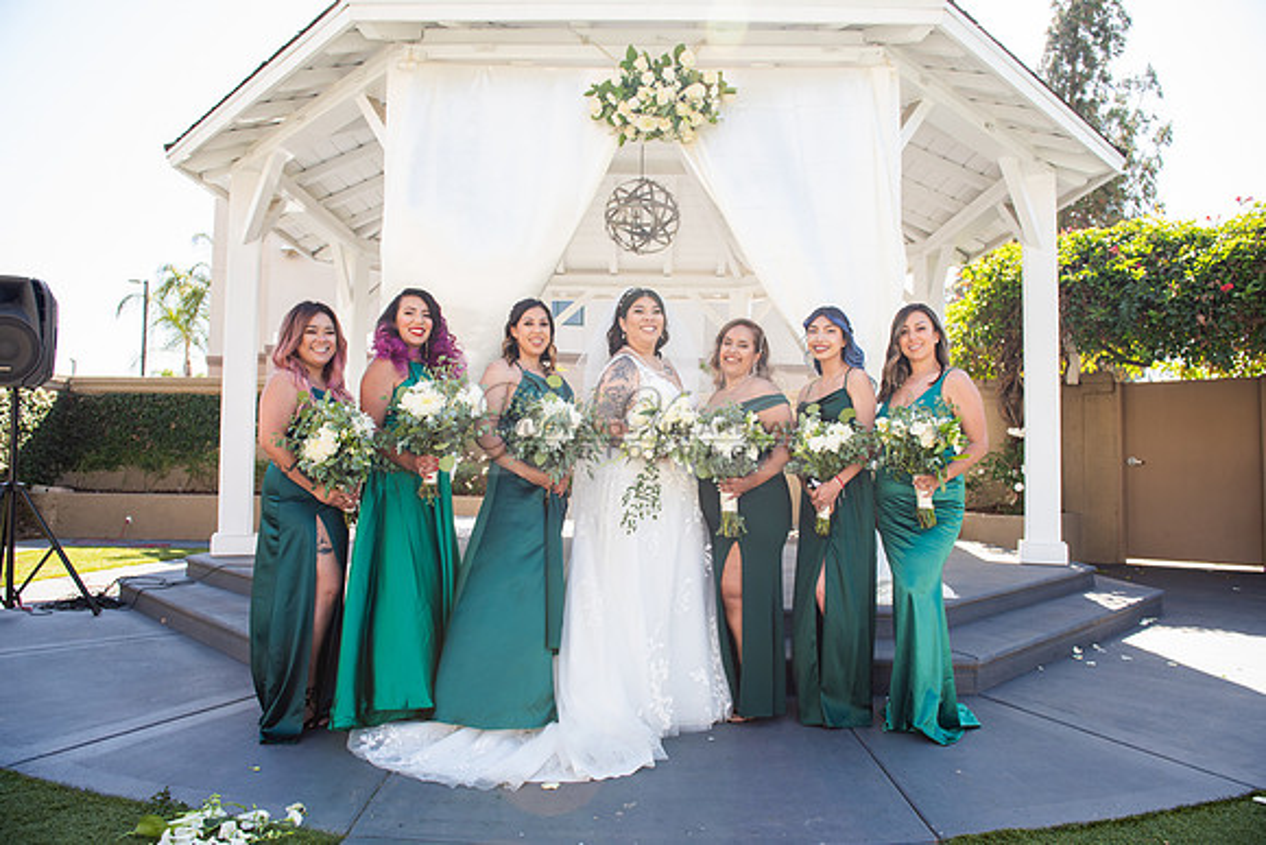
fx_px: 844
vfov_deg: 53.2
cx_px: 633
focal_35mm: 24
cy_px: 422
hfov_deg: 73.7
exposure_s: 1/125
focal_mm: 24
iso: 100
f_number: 5
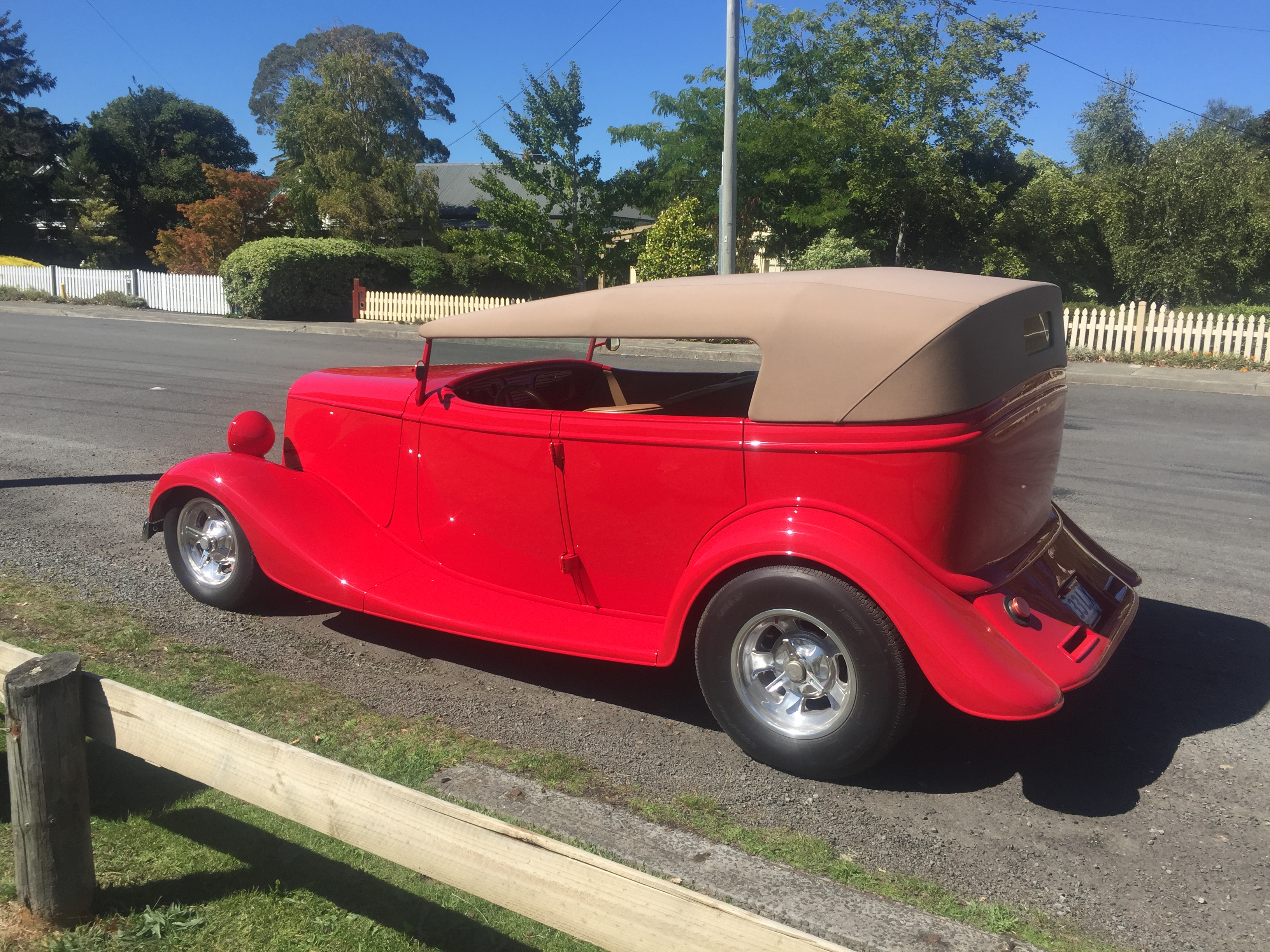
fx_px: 1064
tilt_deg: -11.3
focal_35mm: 29
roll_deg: -2.1
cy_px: 476
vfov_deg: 48.2
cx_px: 635
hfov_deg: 61.7
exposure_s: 1/1721
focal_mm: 4.15
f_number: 2.2
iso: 32
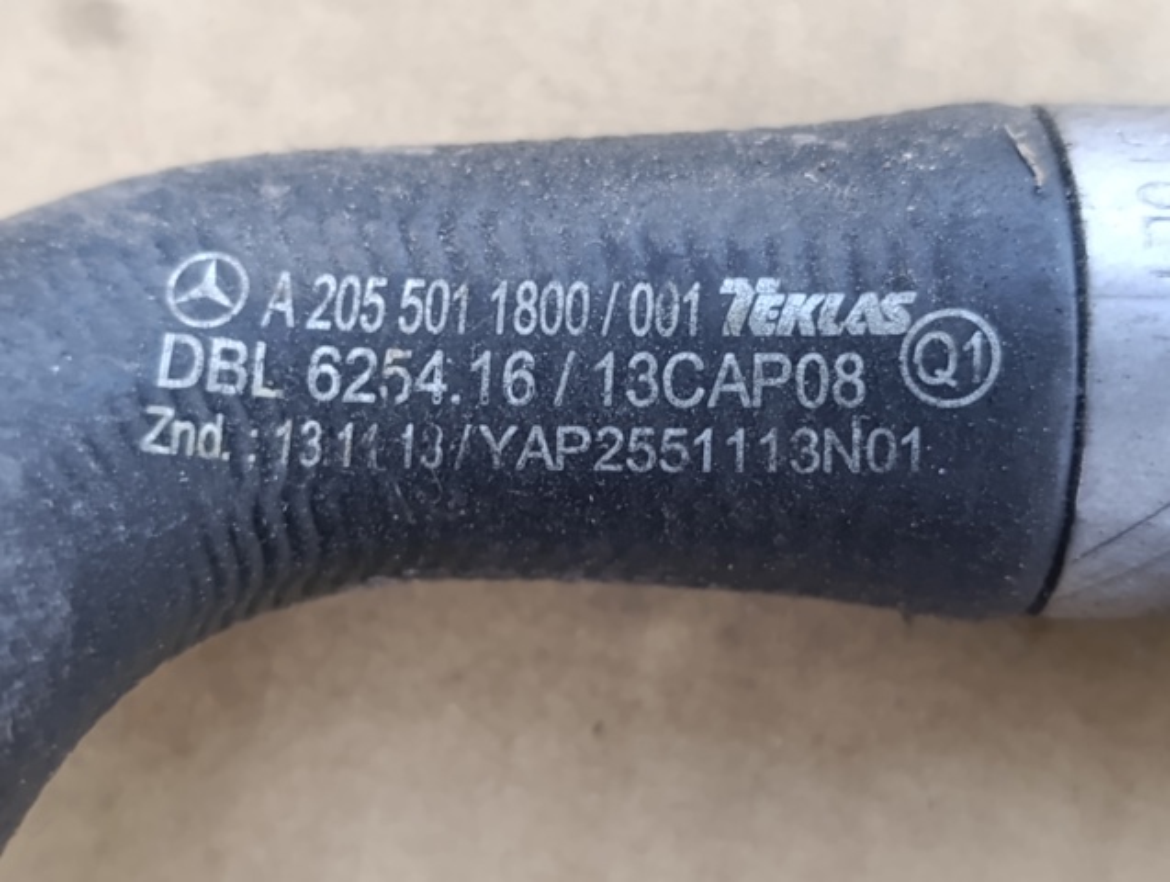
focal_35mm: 46
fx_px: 1557
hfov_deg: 41.2
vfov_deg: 31.6
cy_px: 441
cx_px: 585
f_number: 1.7
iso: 1250
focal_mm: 6.11
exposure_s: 1/33.3
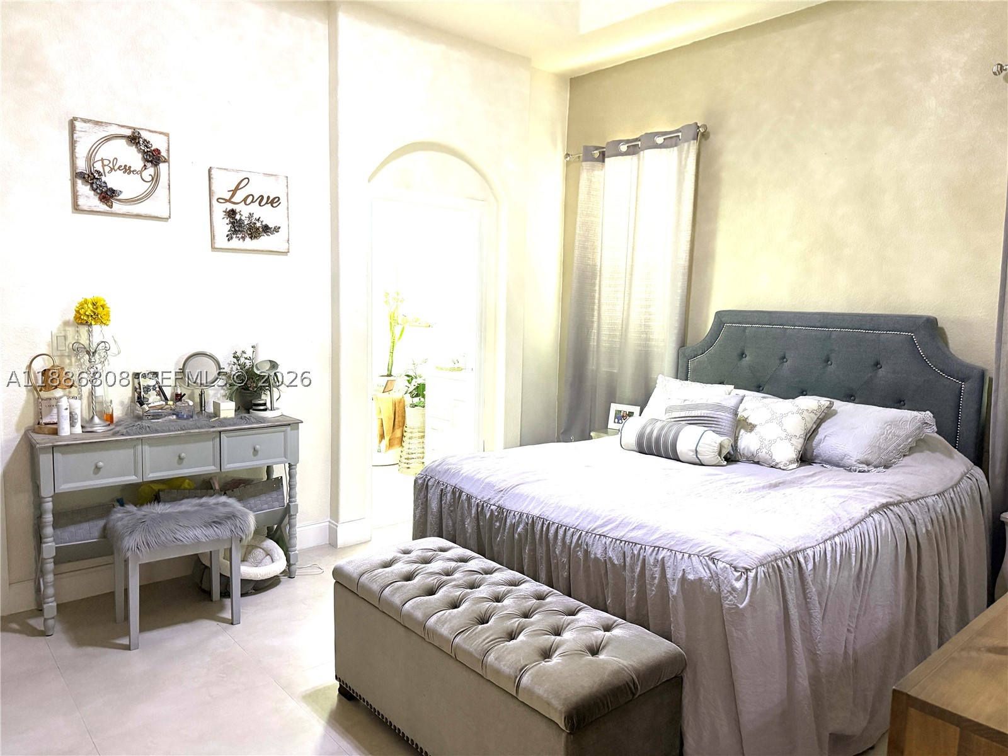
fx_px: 699
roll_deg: -1.1
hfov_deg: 71.6
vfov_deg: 56.8
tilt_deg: -6.1
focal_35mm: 24
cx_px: 504
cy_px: 378
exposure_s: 1/60
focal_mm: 6.76
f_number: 1.78
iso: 500
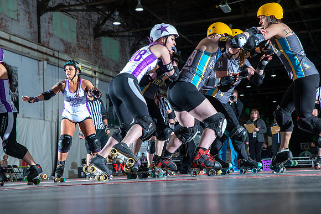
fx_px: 624
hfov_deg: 28.8
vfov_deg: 19.5
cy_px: 107
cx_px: 160
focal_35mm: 70
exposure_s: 1/160
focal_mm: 70
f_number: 7.1
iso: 800
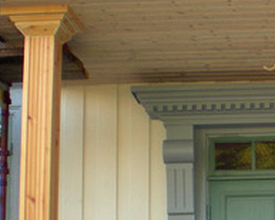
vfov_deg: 12.6
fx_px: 984
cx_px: 362
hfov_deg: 15.1
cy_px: 199
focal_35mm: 121
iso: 89
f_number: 3.1
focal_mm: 6.3
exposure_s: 1/106
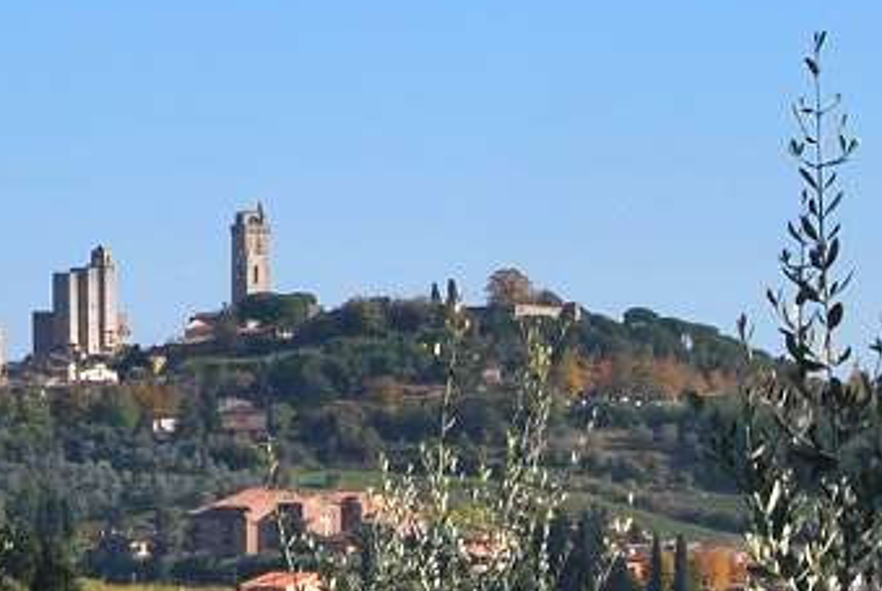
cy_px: 322
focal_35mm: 219
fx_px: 5381
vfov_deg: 6.3
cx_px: -96
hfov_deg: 9.3
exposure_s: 1/125
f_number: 14
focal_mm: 31
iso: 100
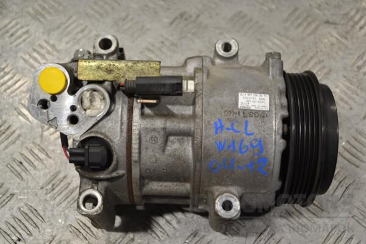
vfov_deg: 28.1
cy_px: 122
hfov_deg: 41.1
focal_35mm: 48
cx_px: 183
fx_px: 488
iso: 100
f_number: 4.8
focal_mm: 32
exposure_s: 1/30
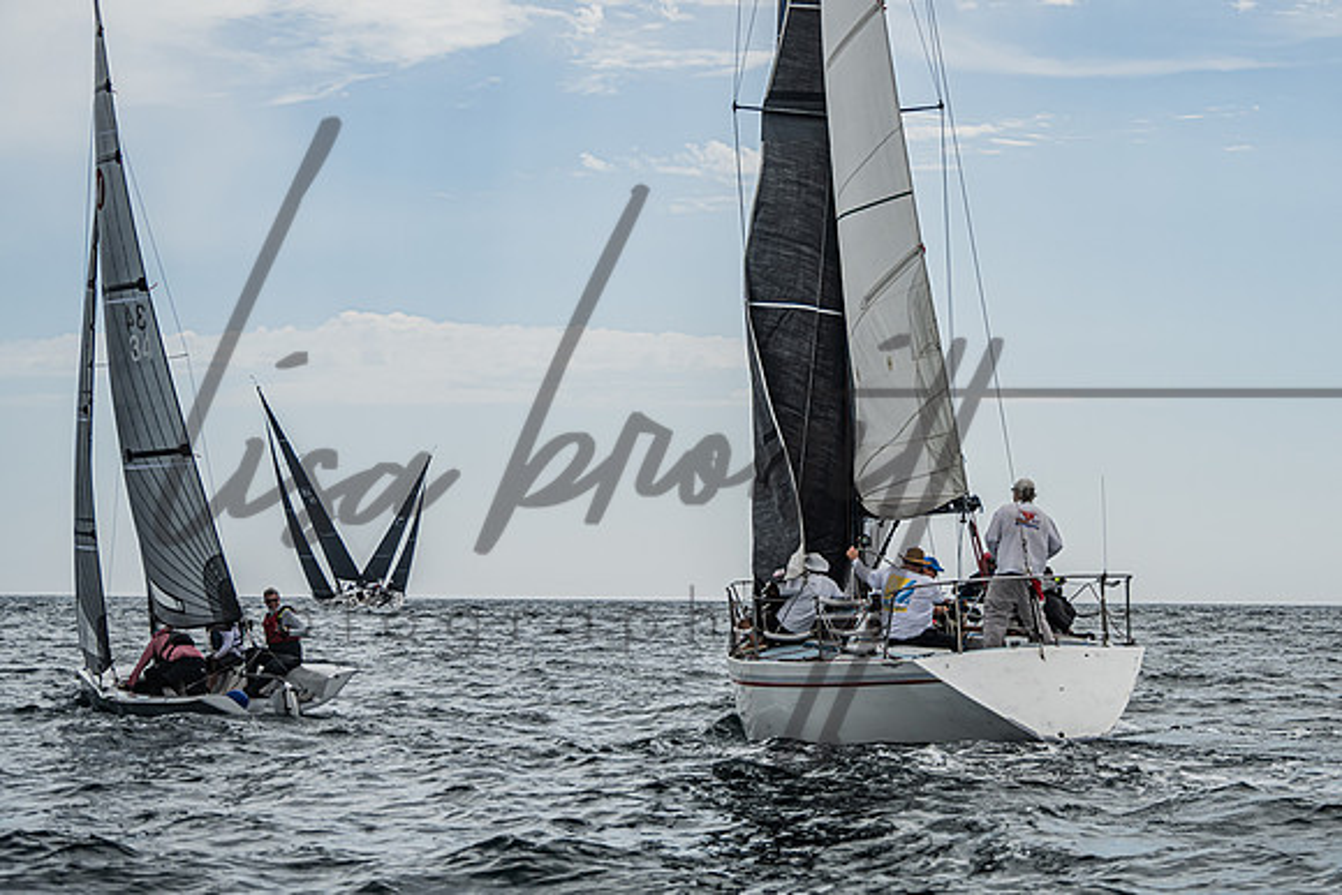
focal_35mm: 85
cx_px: 908
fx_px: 3173
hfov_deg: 23.8
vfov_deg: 16.1
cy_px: 412
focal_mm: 62
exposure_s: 1/3200
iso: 400
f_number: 6
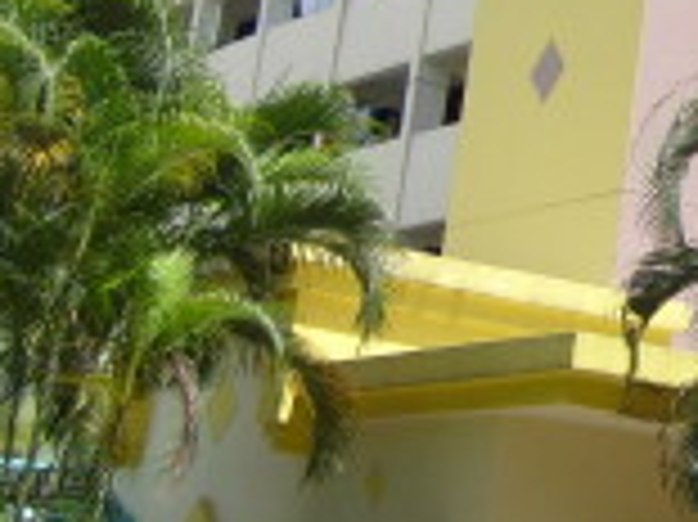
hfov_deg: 14.7
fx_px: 2498
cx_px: 1063
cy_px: 36
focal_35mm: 124
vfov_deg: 11.8
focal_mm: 5.8
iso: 80
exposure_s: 1/180
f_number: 7.1
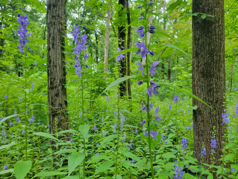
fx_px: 179
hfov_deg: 67.3
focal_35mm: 26
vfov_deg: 53.1
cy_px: 90
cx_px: 119
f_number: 1.8
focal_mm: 5.4
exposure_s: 1/120
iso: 125
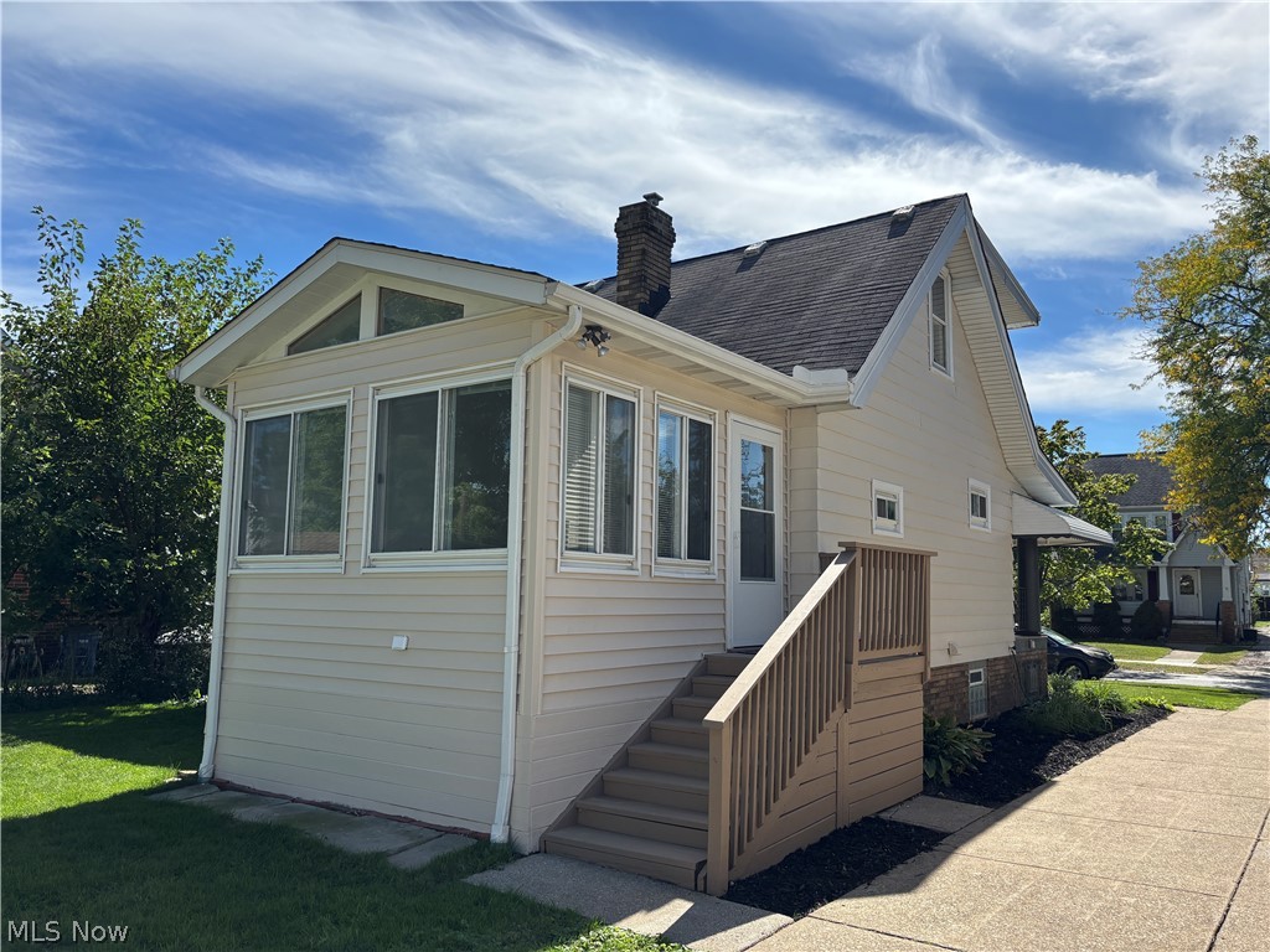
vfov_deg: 53.1
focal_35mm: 26
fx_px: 954
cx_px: 635
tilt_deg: +6.7
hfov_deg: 67.3
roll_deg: -1.2
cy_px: 476
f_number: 1.6
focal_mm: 5.96
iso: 50
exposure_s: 1/3650
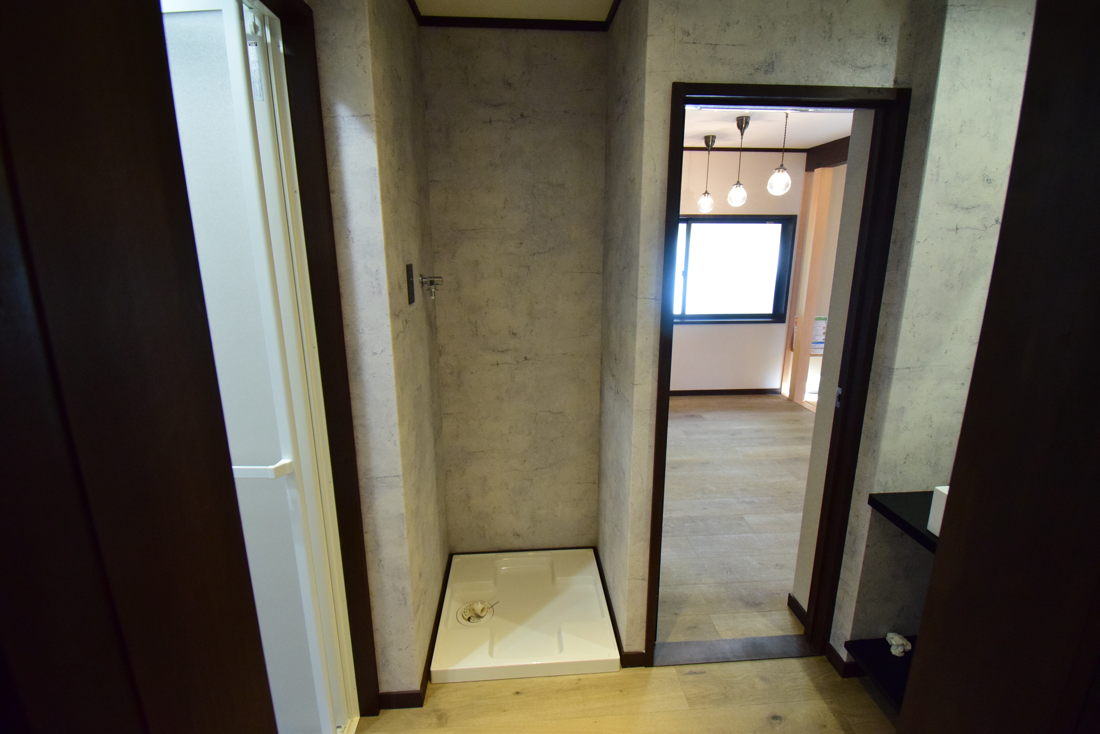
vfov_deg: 72.1
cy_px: 367
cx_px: 550
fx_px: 504
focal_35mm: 16
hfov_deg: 95.0
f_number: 5.6
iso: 1600
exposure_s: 1/60
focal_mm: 11
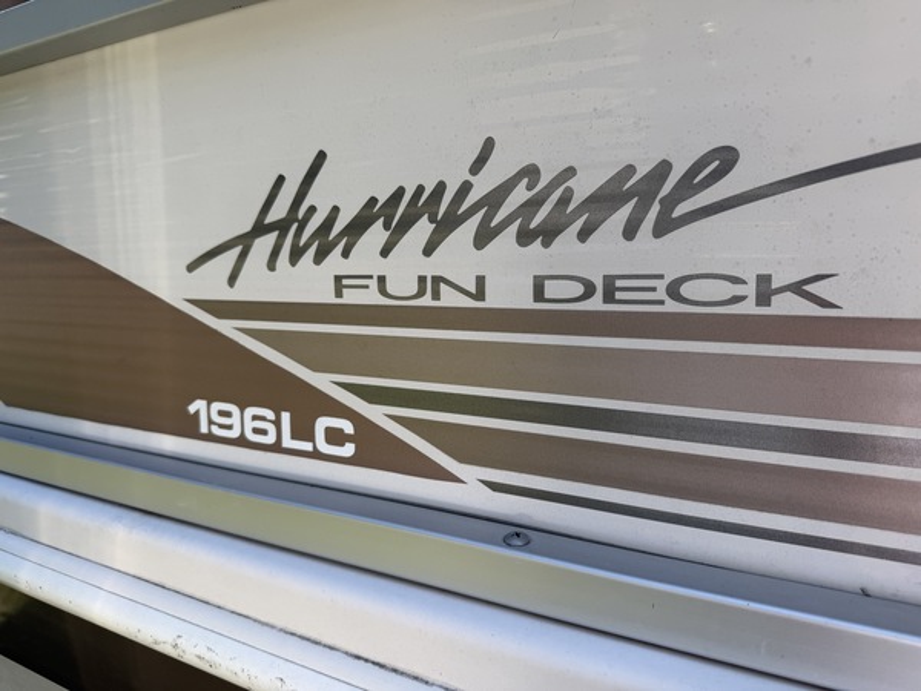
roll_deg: +1.1
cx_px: 460
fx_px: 639
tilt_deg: -6.6
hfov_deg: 71.6
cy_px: 346
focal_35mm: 24
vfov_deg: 56.8
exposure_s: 1/2232
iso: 80
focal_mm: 6.76
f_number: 1.78
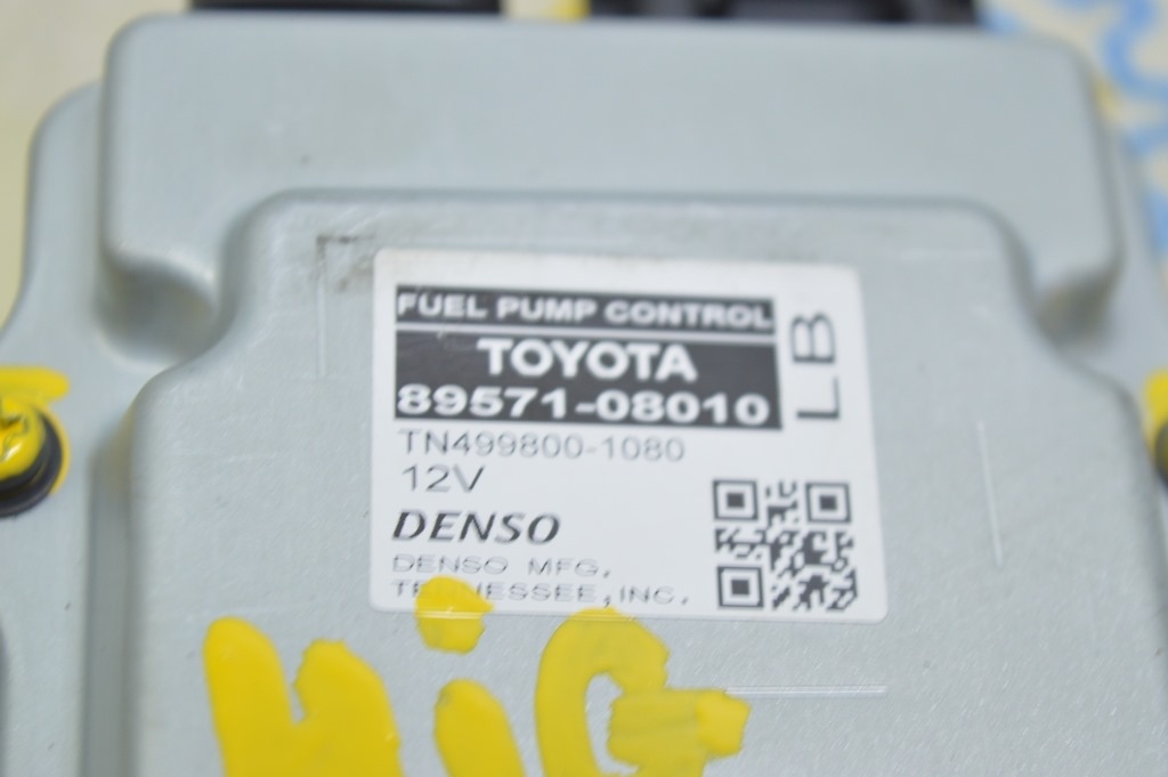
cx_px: 584
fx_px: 2674
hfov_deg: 24.6
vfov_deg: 16.5
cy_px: 388
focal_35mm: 82
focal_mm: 55
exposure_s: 1/20
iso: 400
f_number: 5.6
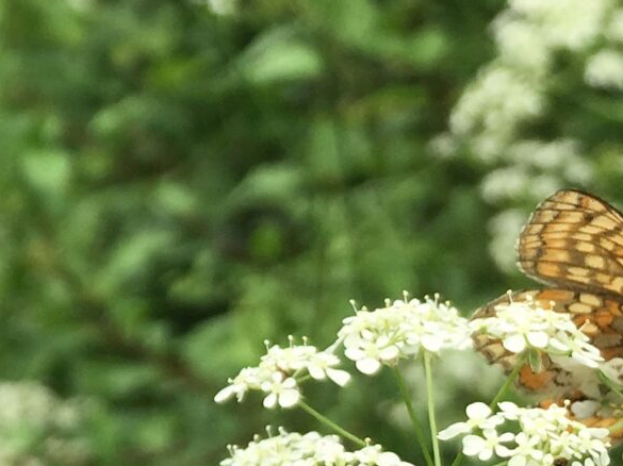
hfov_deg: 15.0
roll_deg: +2.2
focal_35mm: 127
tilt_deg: -12.2
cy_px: 96
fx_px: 2284
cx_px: -116
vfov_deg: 11.6
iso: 25
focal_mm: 4.15
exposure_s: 1/442
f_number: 2.2
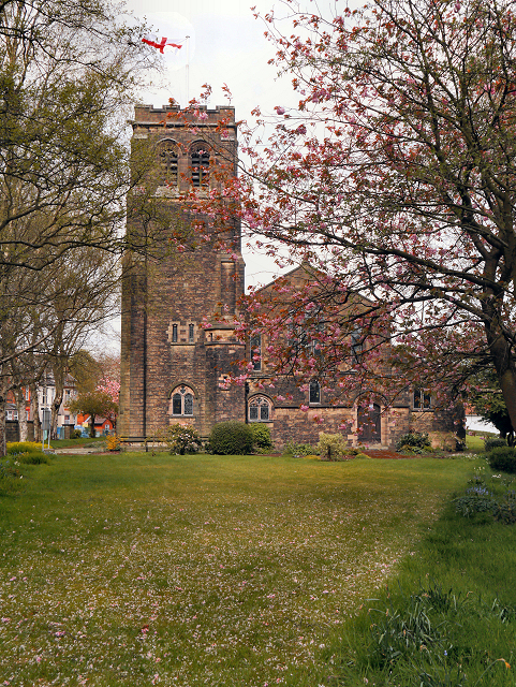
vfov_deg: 48.9
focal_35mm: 38
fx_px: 754
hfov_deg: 37.8
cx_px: 258
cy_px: 344
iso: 200
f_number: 6.3
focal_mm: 19
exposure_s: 1/320
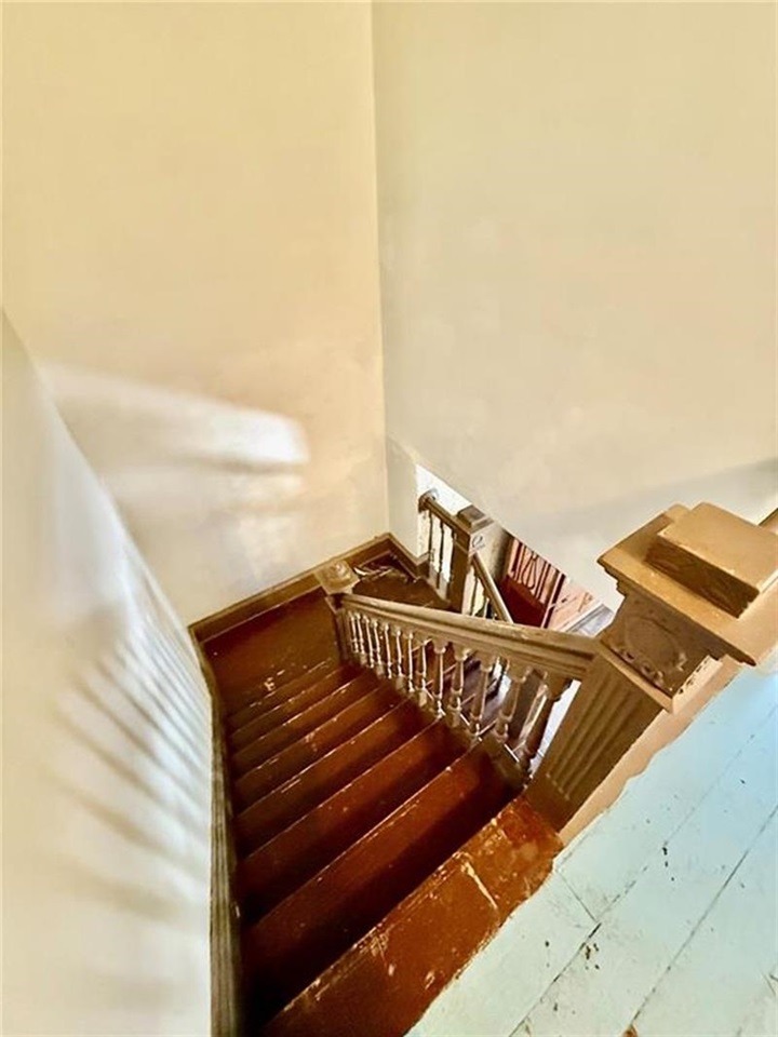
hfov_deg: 85.7
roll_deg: +3.4
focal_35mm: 14
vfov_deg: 102.1
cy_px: 518
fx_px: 420
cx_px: 389
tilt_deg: -40.7
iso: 1000
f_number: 2.2
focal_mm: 2.22
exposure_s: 1/40
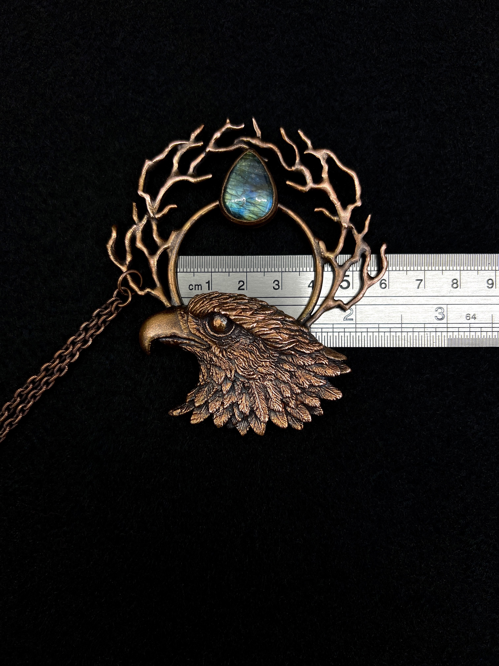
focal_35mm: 26
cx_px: 250
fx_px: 500
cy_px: 333
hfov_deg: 53.1
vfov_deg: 67.3
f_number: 1.5
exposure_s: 1/106
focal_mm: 5.7
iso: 32
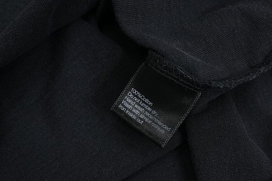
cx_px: 159
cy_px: 115
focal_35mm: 60
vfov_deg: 22.7
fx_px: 451
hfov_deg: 33.5
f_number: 8
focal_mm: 29
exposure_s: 1/160
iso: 1000
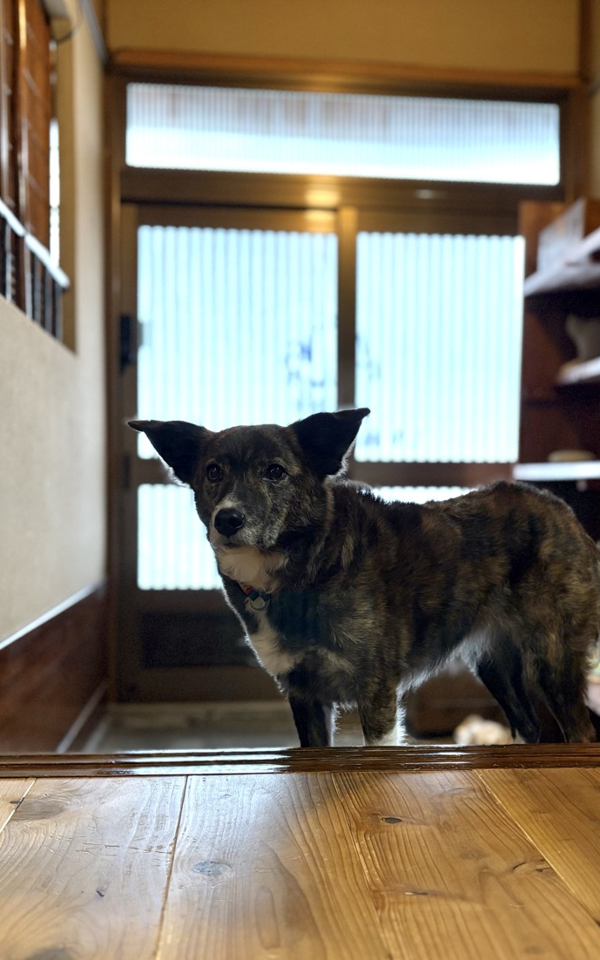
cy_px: 517
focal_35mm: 40
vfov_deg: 49.2
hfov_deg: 31.9
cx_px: 366
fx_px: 1046
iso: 320
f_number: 1.6
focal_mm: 5.96
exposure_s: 1/50
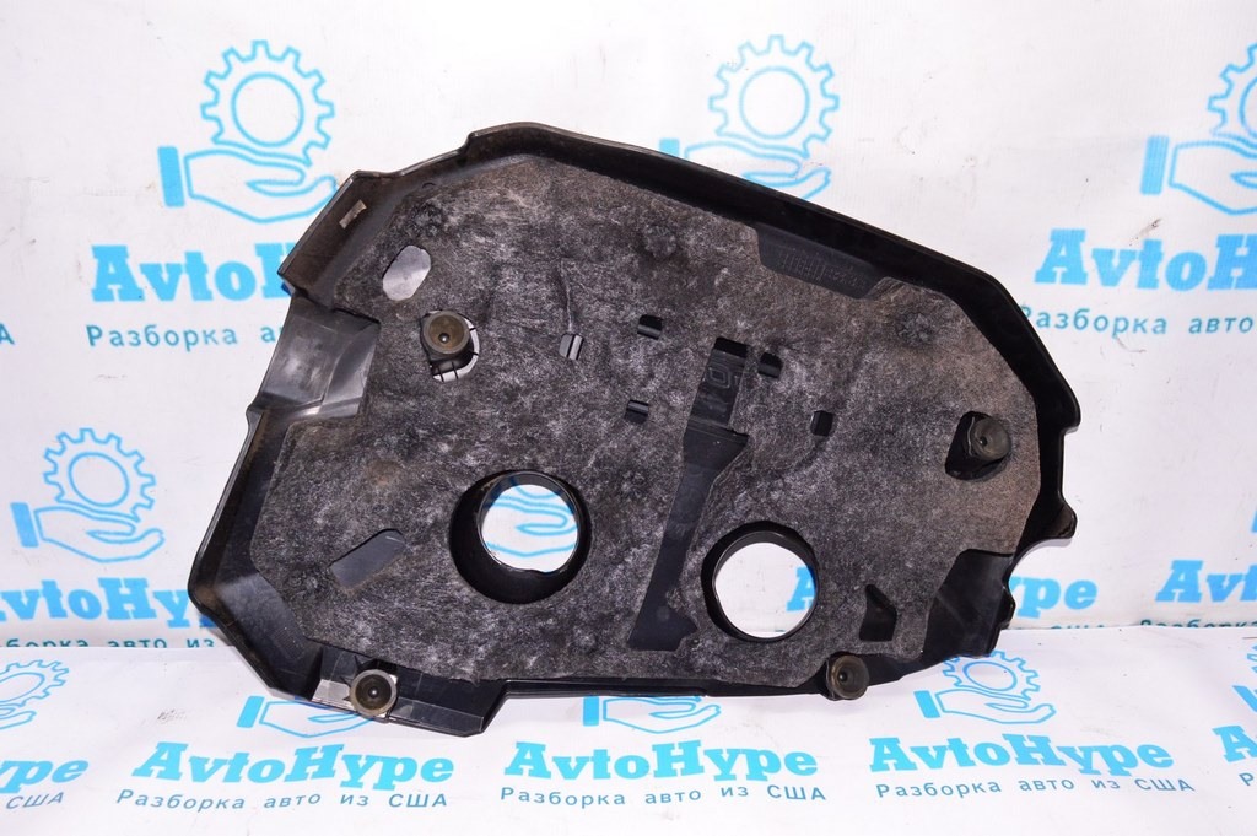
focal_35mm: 32
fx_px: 1099
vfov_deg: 41.6
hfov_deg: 59.5
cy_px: 418
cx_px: 628
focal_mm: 21
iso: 1600
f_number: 8
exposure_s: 1/125
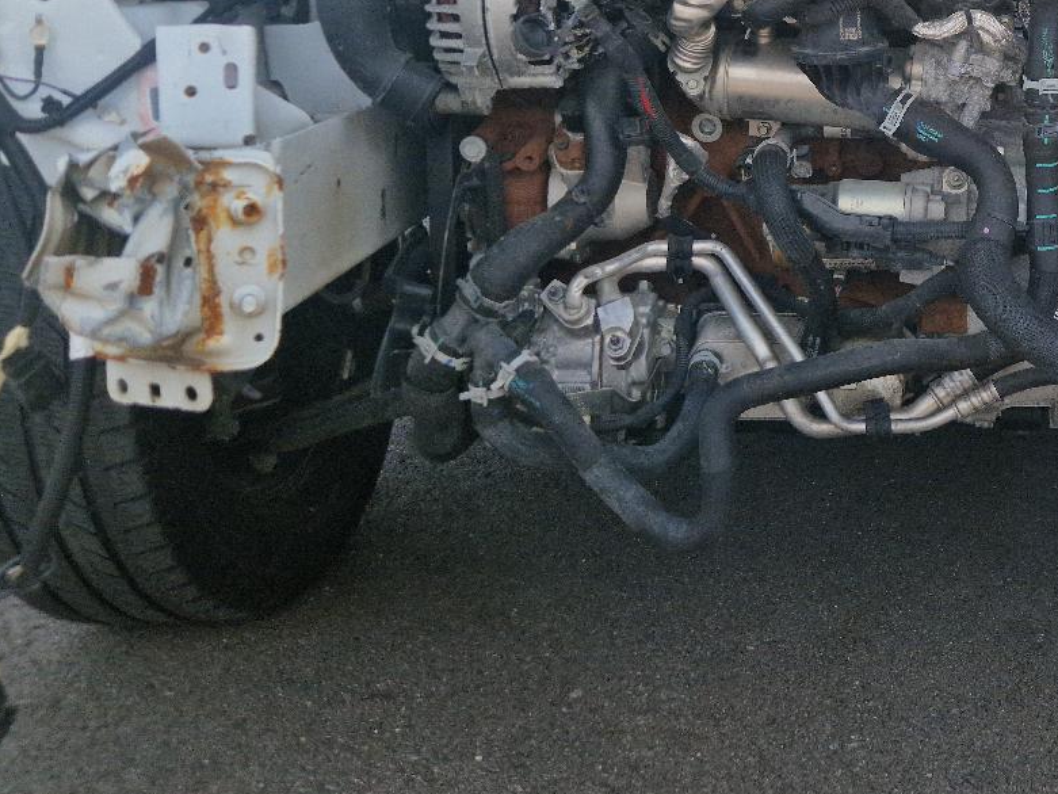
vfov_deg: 26.7
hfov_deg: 34.4
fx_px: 1620
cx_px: 932
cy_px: 103
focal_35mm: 53
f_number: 1.8
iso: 50
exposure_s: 1/769
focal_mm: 5.4
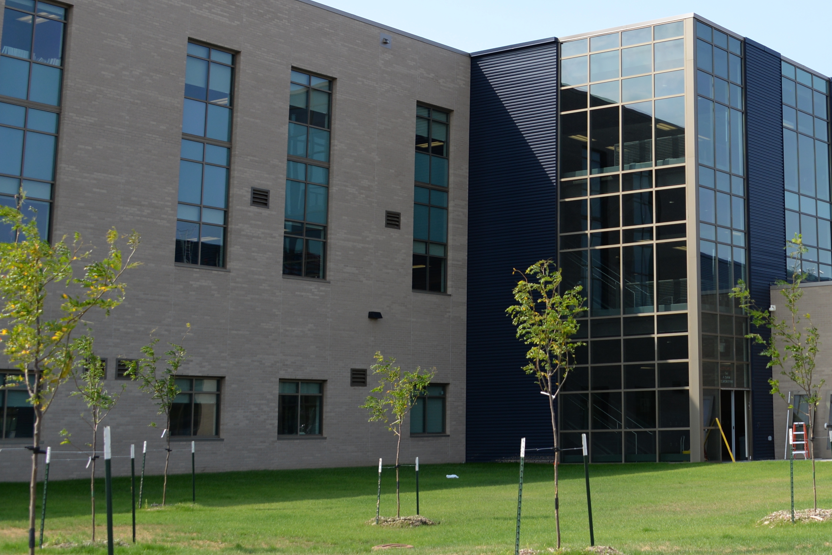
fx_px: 1341
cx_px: 793
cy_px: 147
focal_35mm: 58
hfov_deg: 32.3
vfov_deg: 23.2
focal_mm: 28
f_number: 5.6
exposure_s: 1/800
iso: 200
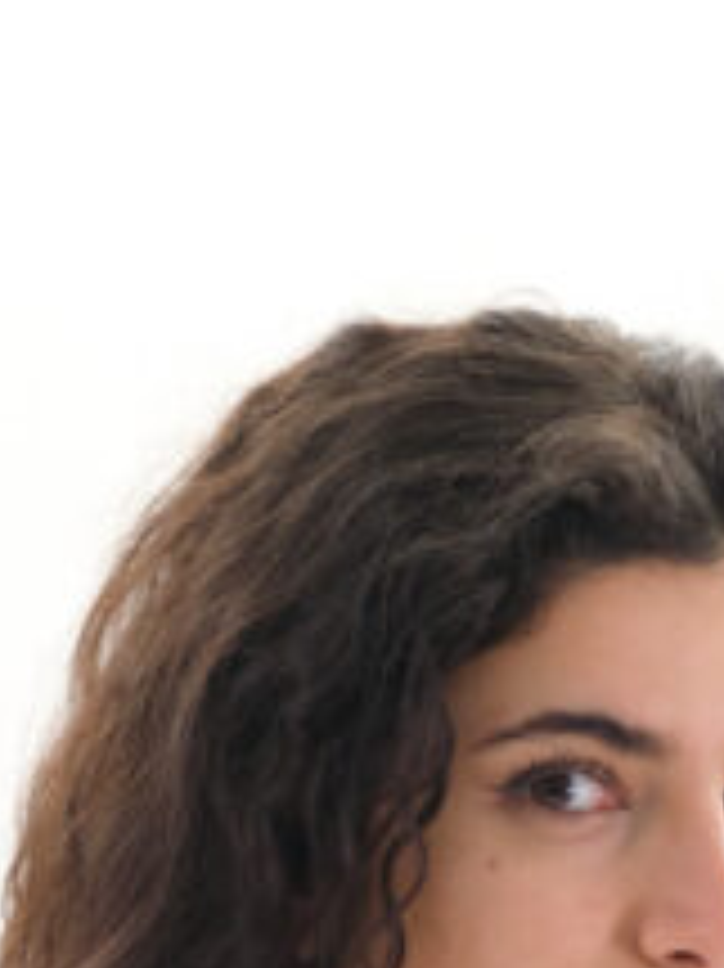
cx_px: 405
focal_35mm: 302
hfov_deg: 4.9
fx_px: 8430
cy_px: 1972
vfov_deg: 6.4
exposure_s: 1/200
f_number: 3.2
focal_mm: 50
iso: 1000
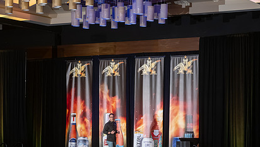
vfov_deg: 11.4
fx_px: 731
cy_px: 119
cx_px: 122
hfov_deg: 20.2
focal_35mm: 106
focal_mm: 70
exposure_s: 1/200
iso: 2500
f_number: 2.8
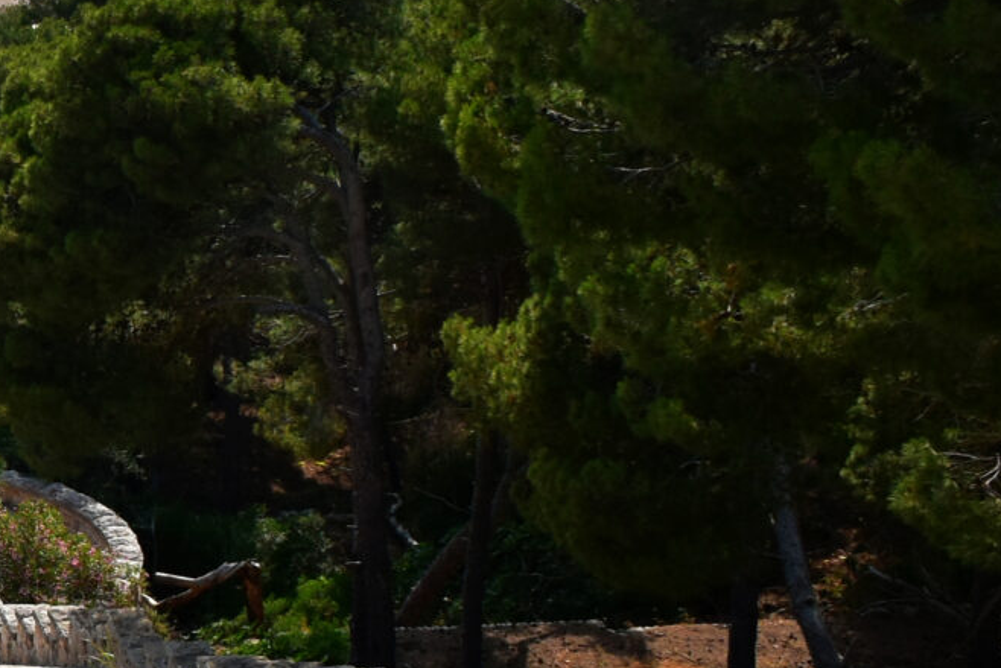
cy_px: 390
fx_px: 2920
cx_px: -602
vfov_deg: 13.0
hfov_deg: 17.1
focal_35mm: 105
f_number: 11
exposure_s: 1/500
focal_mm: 18
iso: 400
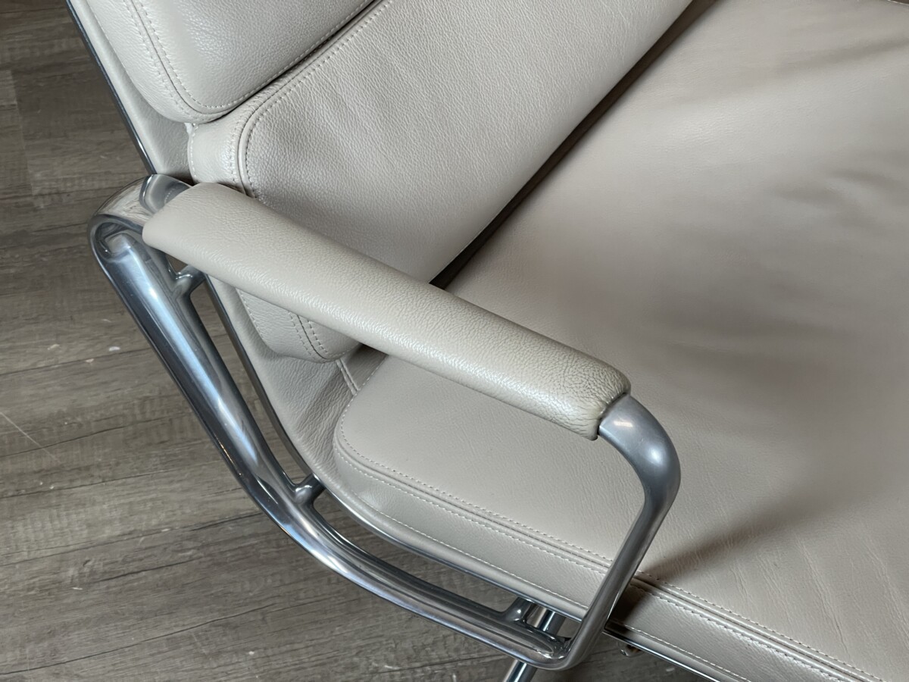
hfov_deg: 30.3
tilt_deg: -50.8
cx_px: 454
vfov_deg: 22.9
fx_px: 1681
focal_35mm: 64
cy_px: 341
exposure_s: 1/100
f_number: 2.2
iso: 160
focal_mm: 7.5
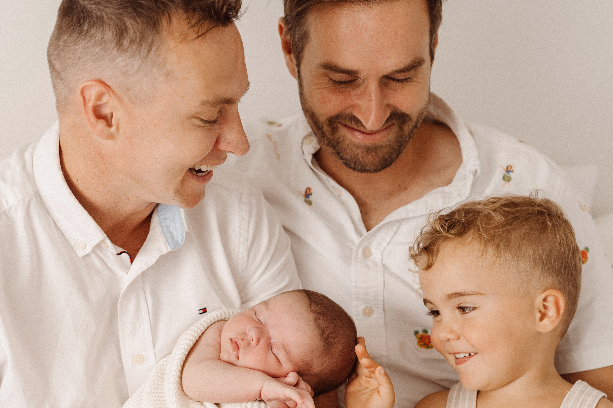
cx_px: 277
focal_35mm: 72
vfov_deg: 18.9
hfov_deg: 28.1
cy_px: 261
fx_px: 1226
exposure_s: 1/250
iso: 800
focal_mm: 50
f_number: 2.8
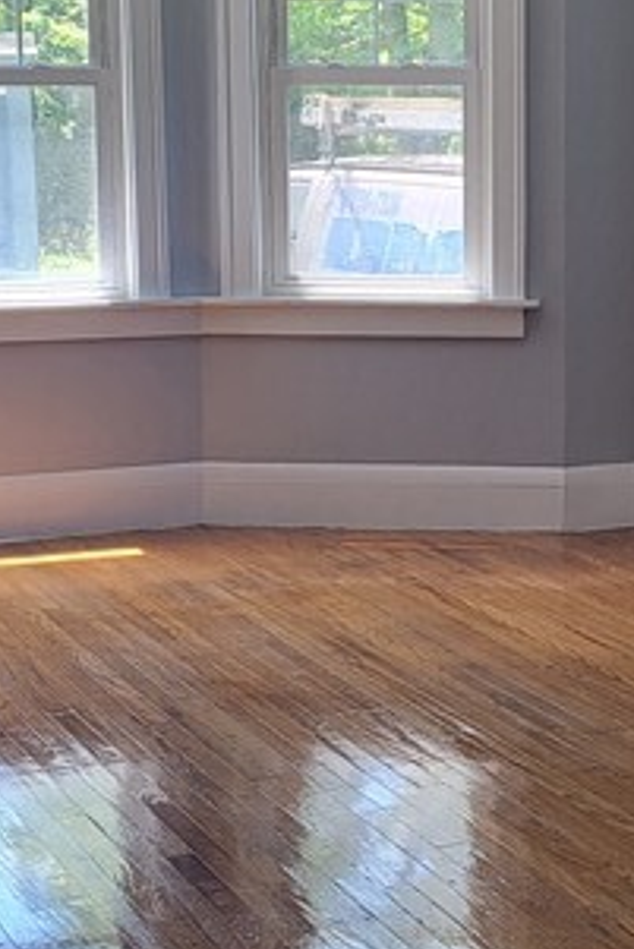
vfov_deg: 22.1
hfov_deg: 14.8
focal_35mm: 92
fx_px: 2427
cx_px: 492
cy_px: 574
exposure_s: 1/120
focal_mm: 4.25
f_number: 1.8
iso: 50
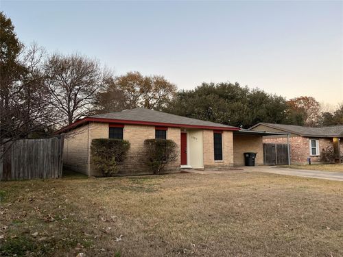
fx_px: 258
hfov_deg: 67.3
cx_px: 172
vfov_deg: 53.1
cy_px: 128
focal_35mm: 26
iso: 80
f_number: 1.6
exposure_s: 1/122
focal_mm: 5.1
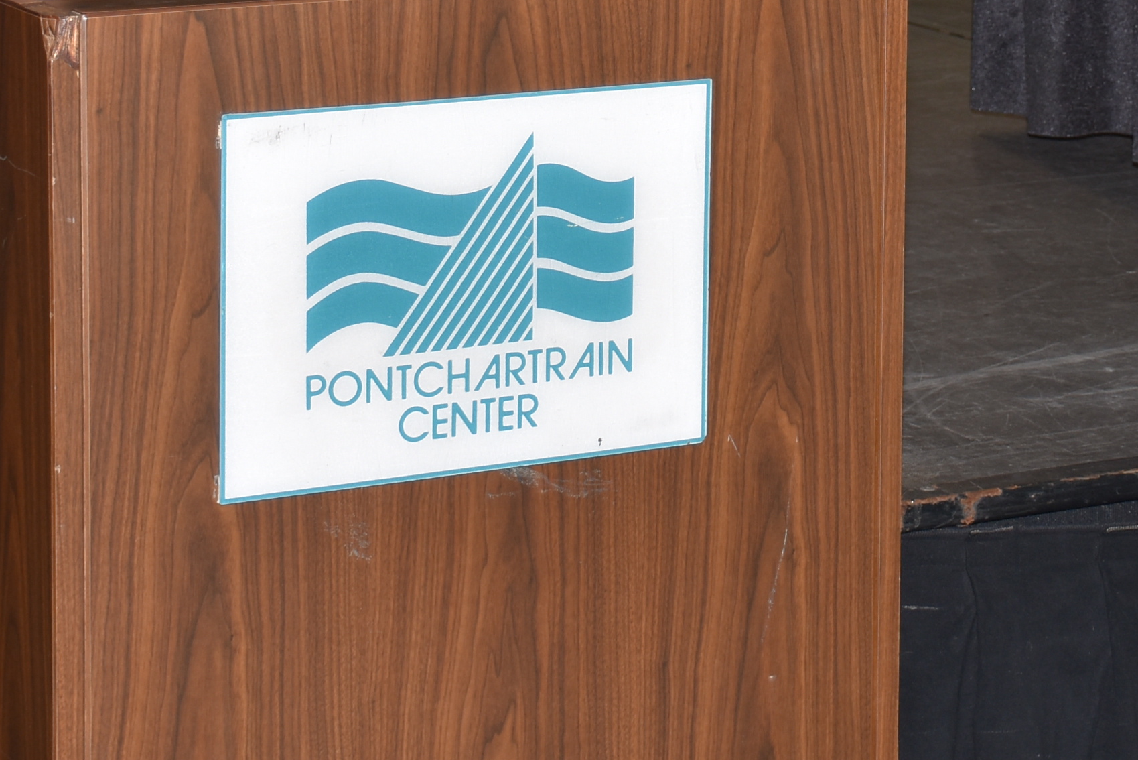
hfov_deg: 16.0
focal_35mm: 127
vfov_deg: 10.6
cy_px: -130
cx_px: 873
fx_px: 4016
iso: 200
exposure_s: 1/60
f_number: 5
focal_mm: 32
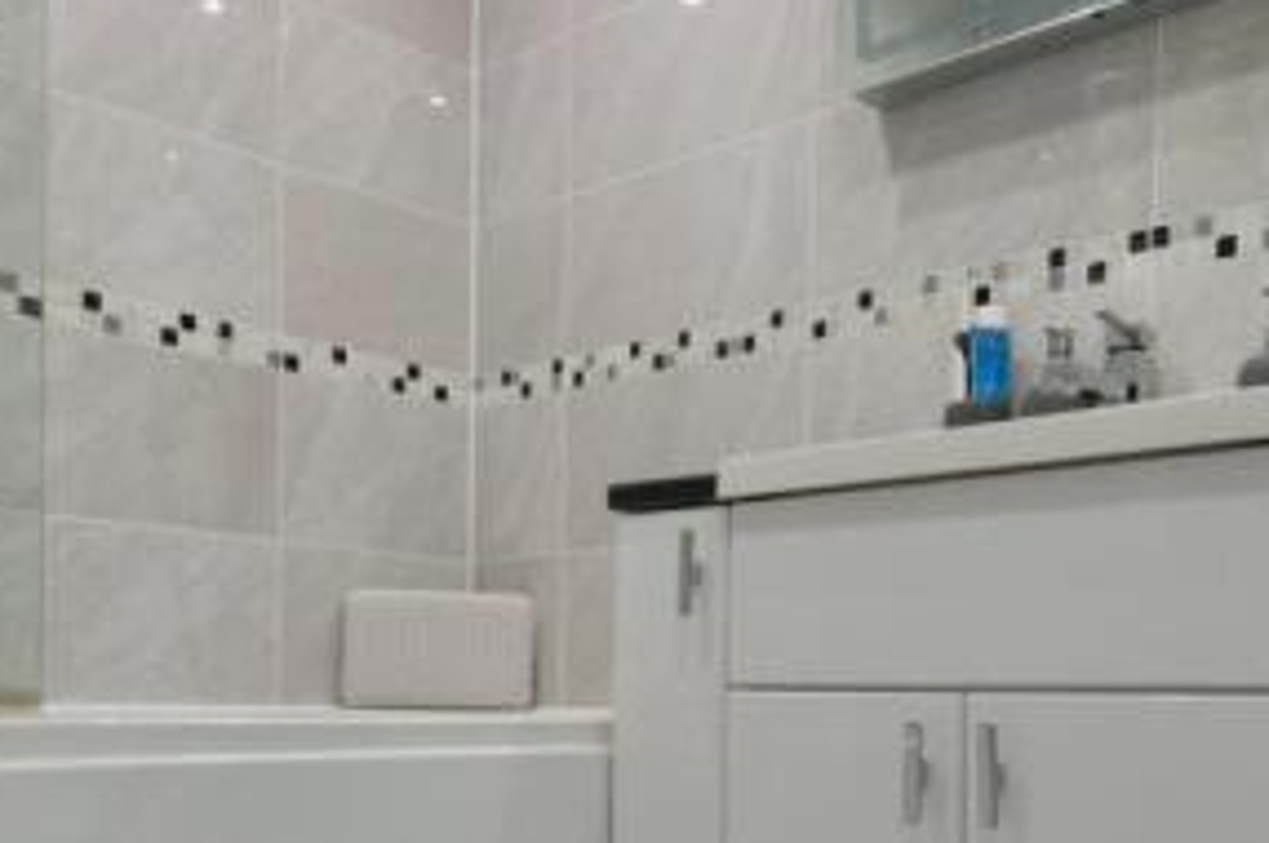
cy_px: 739
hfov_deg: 48.7
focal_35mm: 39
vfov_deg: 32.6
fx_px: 1373
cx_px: 854
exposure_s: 1/60
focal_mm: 11
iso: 3200
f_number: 4
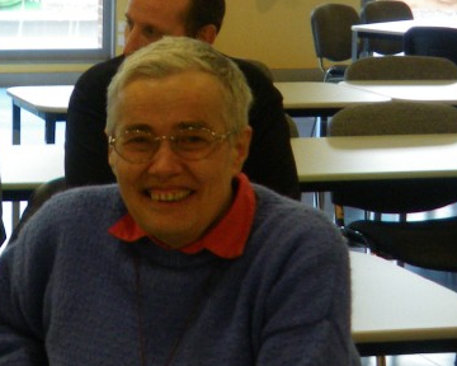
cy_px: 136
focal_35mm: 117
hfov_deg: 15.2
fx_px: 1582
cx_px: -227
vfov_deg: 13.2
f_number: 3.5
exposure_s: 1/50
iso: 250
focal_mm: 6.3
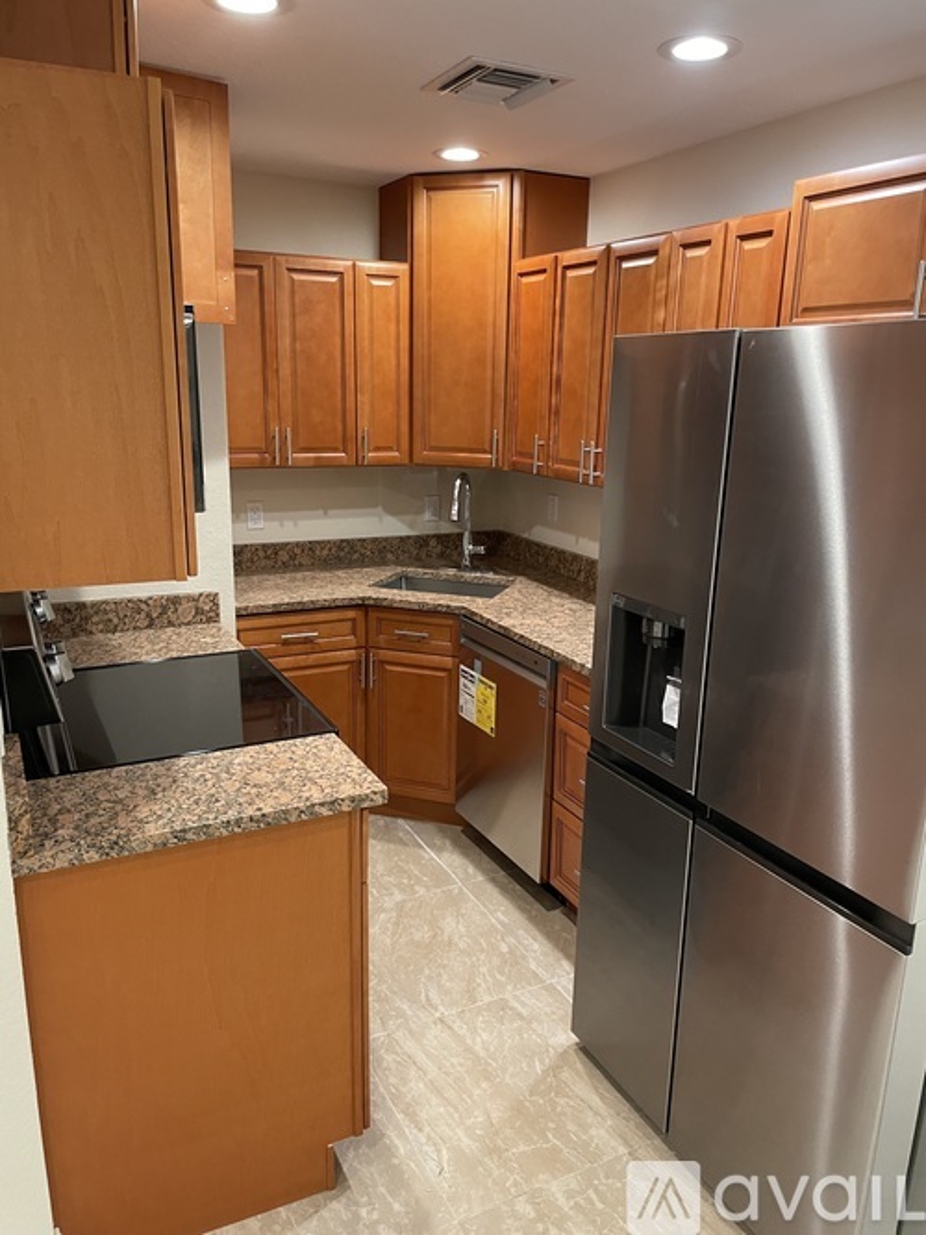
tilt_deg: -14.4
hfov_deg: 53.0
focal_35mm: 26
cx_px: 463
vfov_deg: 67.3
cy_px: 618
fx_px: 928
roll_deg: -1.6
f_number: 1.6
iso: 250
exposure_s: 1/60
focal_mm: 4.2
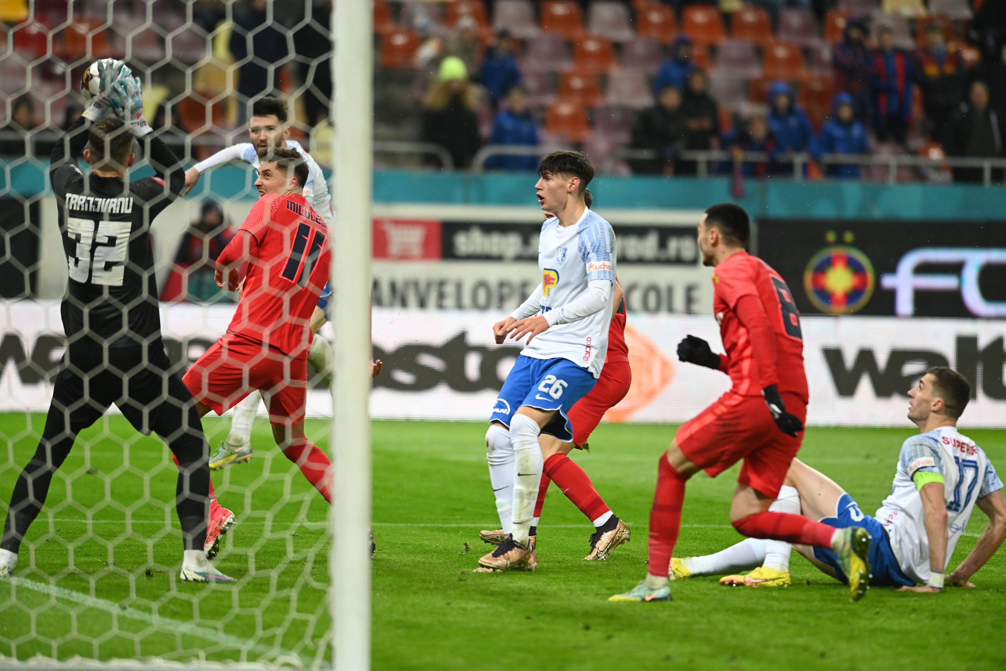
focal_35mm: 300
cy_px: 336
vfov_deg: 4.6
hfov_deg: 6.9
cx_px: 503
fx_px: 8383
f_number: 2.8
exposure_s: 1/2500
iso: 3200
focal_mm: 300
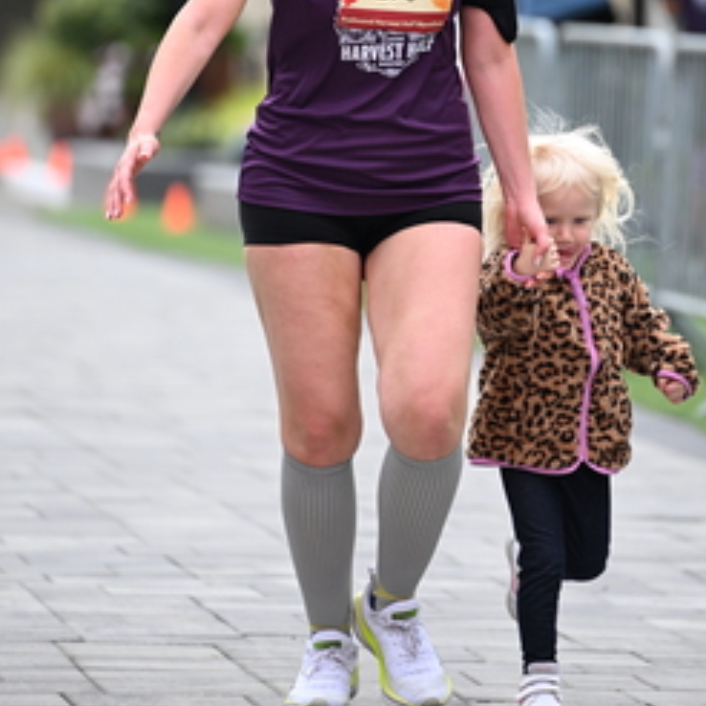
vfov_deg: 4.6
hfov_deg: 4.6
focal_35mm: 380
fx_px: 8768
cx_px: 406
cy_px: 109
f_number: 2.8
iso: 640
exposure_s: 1/2500
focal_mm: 200
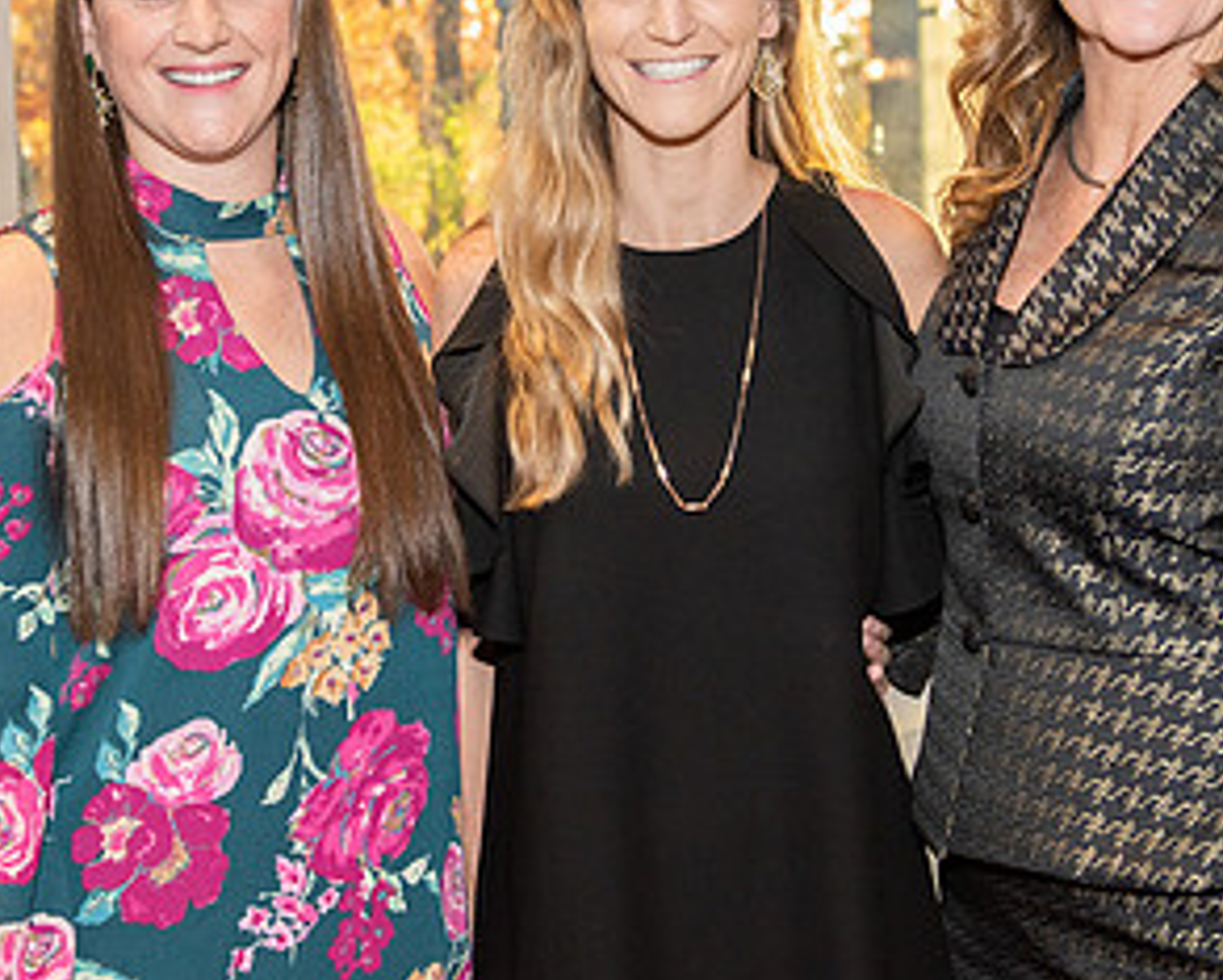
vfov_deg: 21.2
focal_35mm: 72
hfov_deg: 26.3
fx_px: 2608
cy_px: 308
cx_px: 471
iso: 640
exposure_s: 1/250
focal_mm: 36
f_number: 4
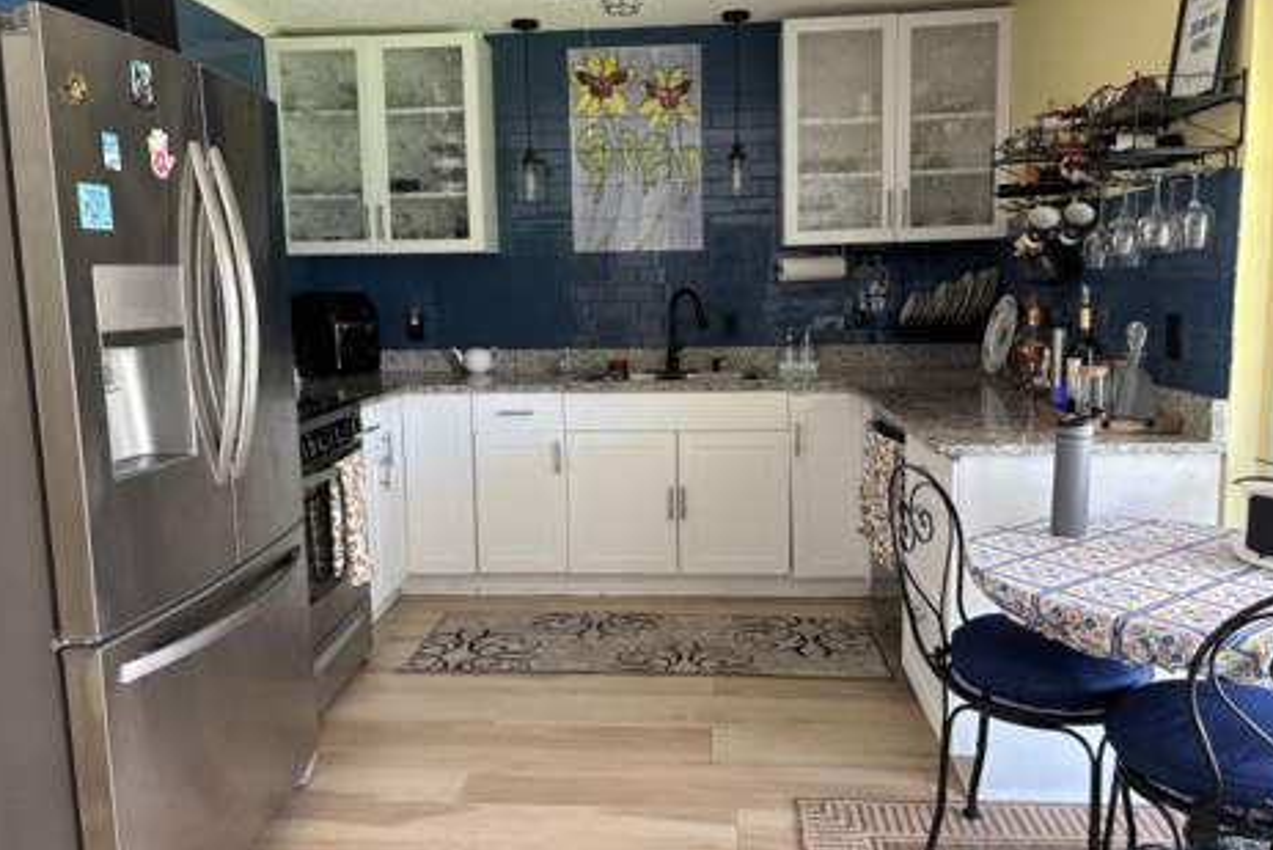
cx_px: 643
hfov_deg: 65.5
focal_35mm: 28
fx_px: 990
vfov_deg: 46.4
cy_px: 422
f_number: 1.6
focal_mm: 5.96
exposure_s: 1/60
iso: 200
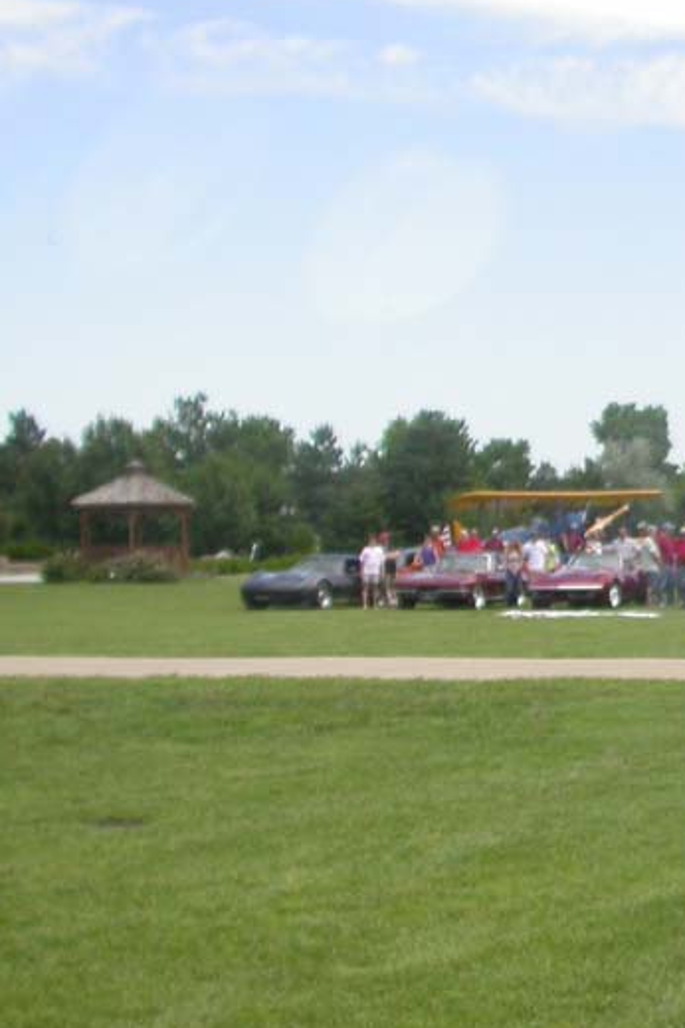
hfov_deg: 16.5
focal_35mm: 78
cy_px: 547
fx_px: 2226
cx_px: 903
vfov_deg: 26.0
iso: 100
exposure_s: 1/1000
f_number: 2.6
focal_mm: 7.85
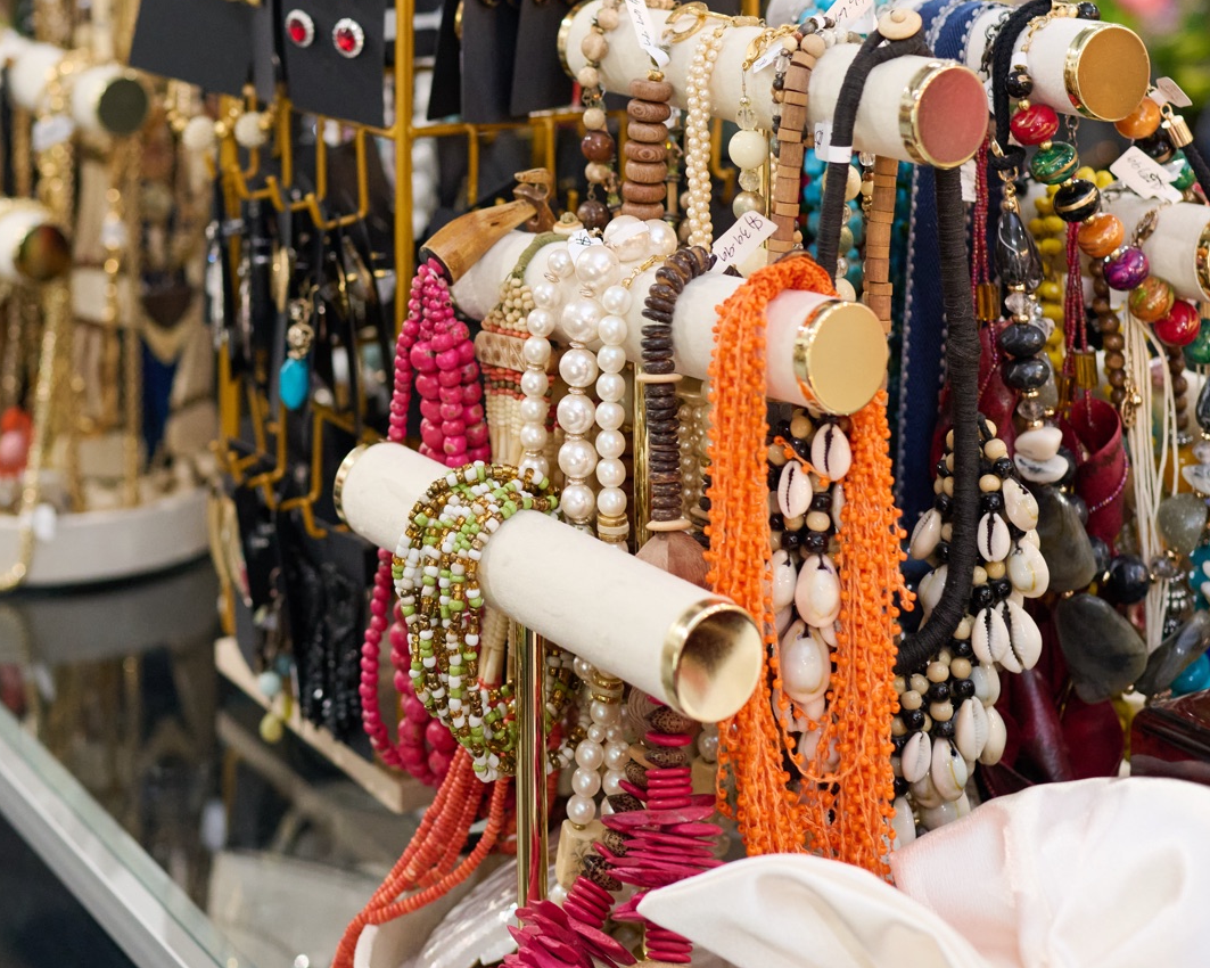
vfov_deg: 22.4
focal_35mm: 68
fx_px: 2435
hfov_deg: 27.9
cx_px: 513
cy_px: 383
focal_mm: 35
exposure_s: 1/100
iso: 800
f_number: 2.8
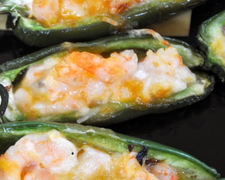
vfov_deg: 6.6
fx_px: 1565
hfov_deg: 8.2
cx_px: -9
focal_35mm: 235
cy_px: 146
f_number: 5.3
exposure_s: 1/60
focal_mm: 80
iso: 640
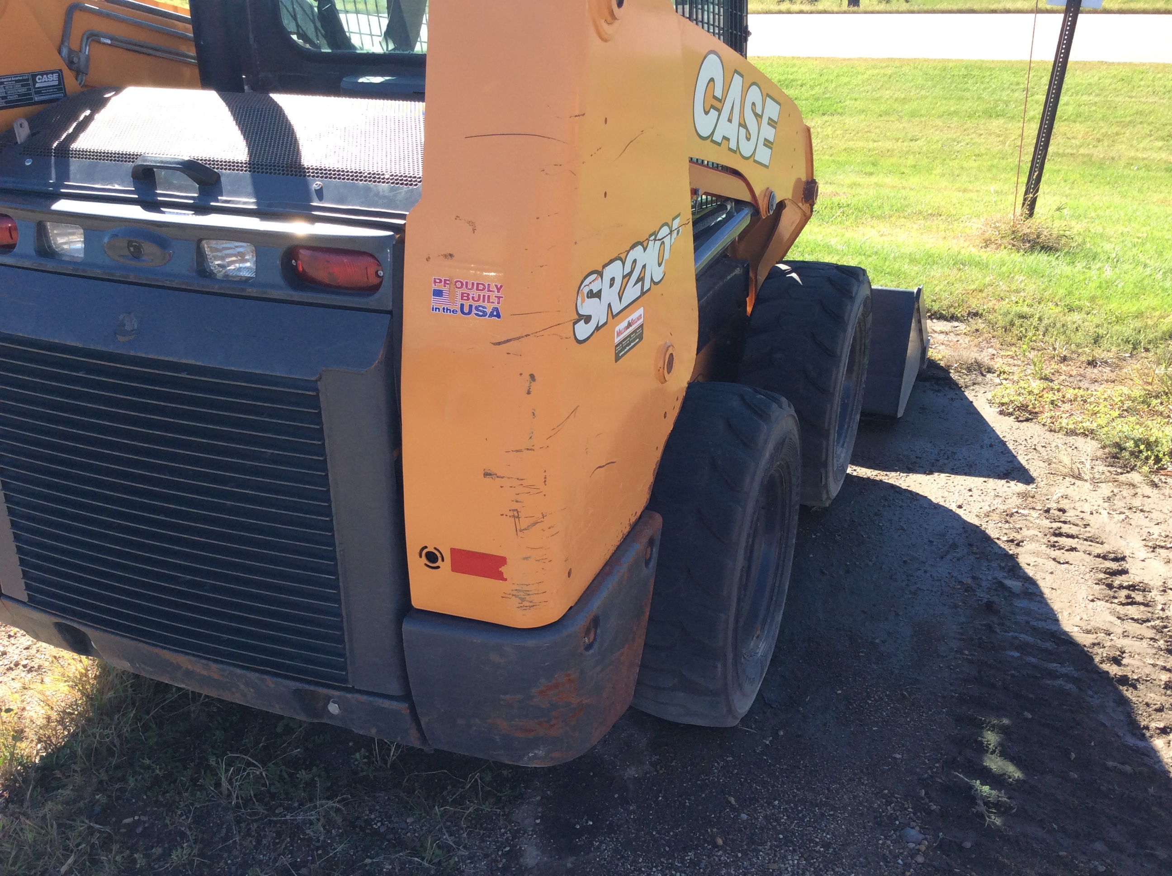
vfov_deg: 44.1
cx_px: 586
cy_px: 438
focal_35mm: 32
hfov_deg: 56.9
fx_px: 1082
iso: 32
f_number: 2.4
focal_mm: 3.3
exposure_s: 1/369
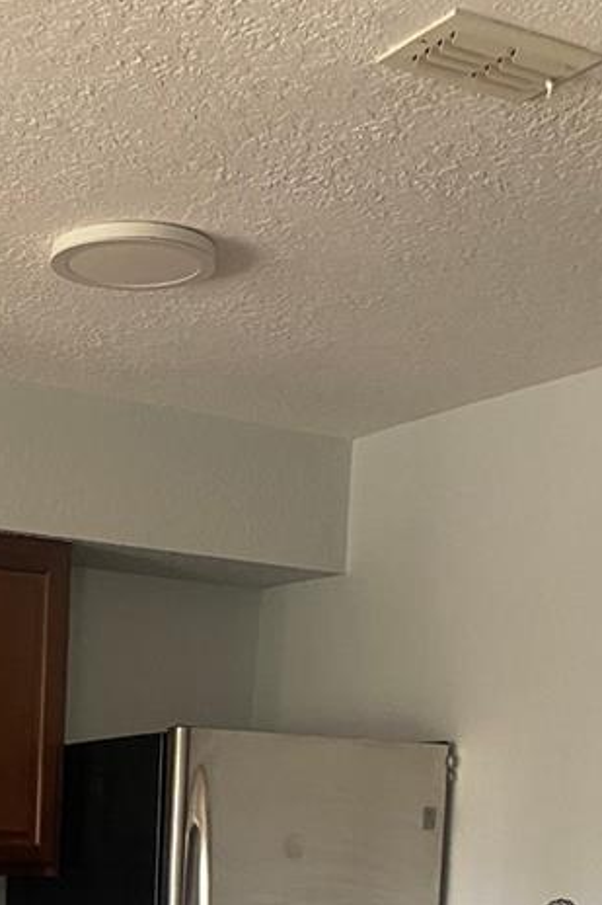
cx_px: -49
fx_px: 1757
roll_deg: -1.3
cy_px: 1061
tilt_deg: -4.3
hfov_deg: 18.7
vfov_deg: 26.0
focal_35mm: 70
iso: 160
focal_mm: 4.25
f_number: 1.8
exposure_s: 1/60
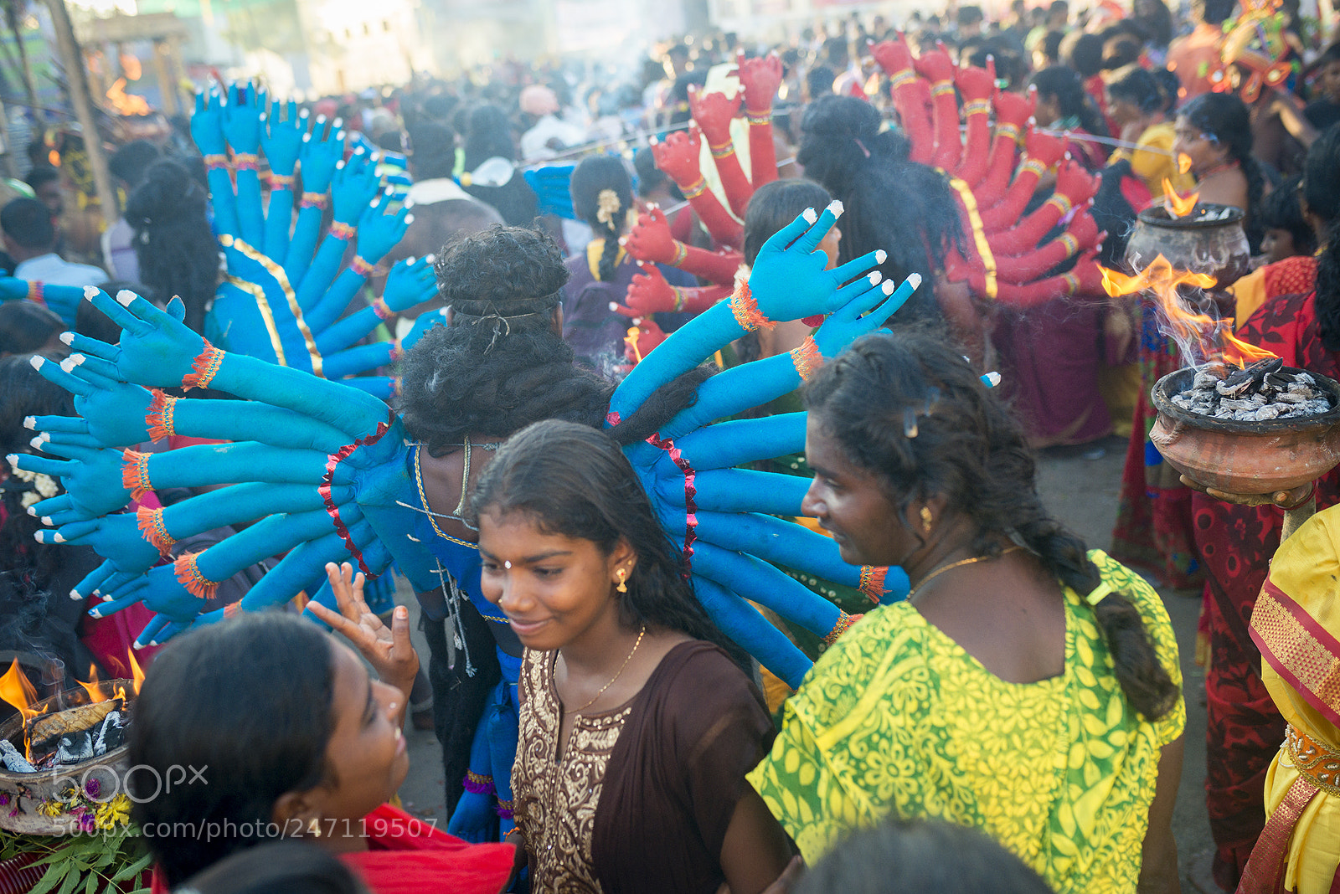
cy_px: 447
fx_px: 1303
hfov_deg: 54.4
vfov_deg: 37.9
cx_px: 670
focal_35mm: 35
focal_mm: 35
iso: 400
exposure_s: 1/640
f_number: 3.2
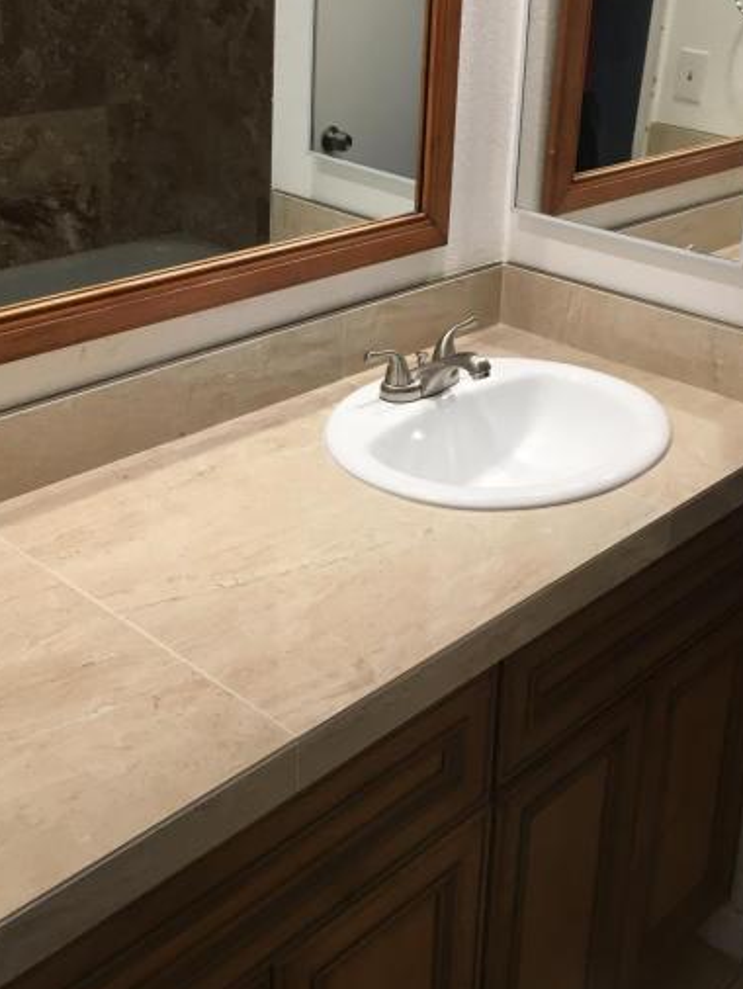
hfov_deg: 32.9
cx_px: 395
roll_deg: -1.9
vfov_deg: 42.5
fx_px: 1258
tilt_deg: -21.1
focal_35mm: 44
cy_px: 354
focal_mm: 4.15
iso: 32
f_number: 2.2
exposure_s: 1/30
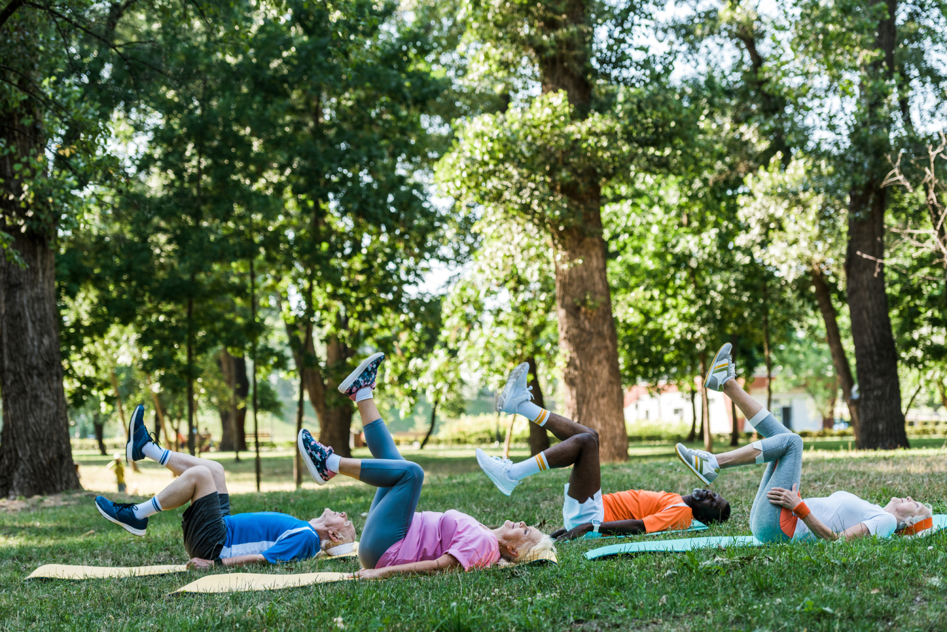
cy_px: 316
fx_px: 2158
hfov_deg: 24.7
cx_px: 474
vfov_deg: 16.7
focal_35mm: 82
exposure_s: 1/320
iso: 200
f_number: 3.5
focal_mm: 82
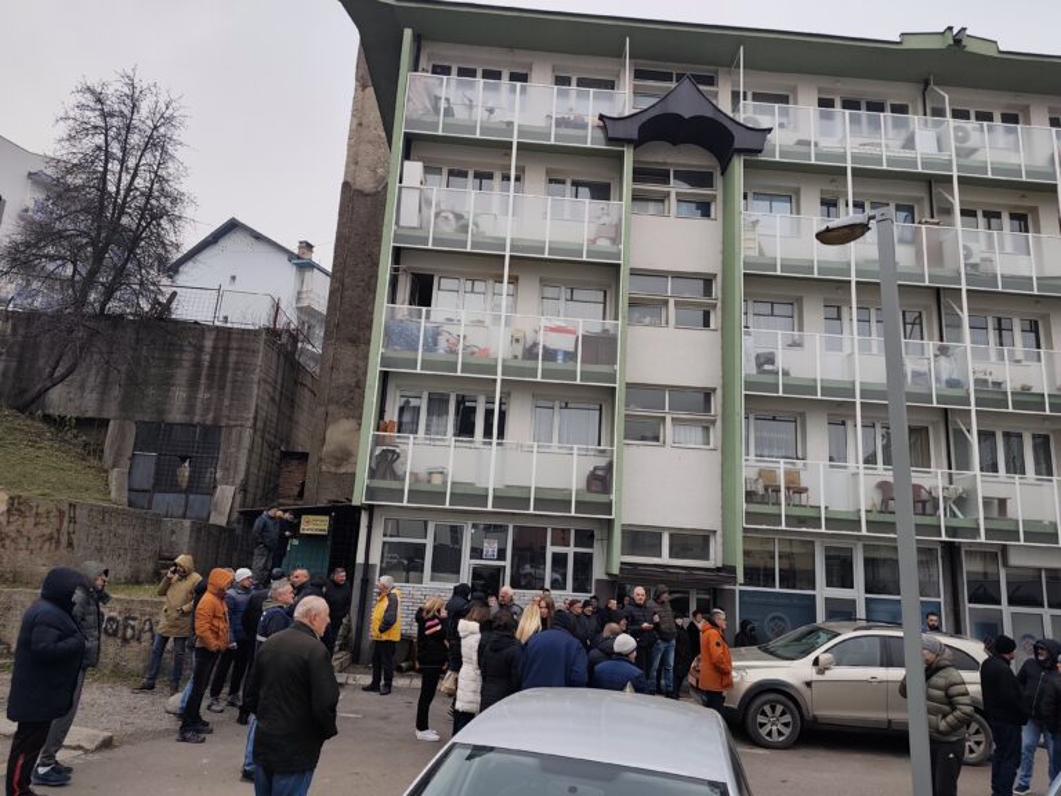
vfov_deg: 58.9
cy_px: 398
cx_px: 530
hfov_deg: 73.9
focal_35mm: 23
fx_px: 705
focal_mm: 6.19
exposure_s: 1/339
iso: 50
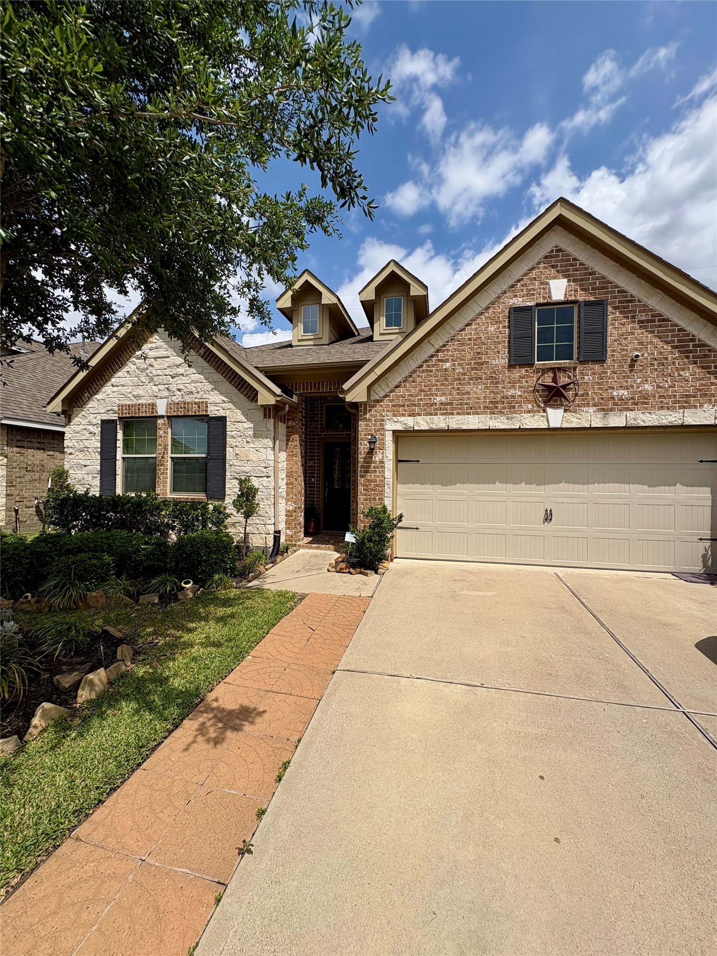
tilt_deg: +2.8
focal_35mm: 14
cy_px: 478
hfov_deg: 85.7
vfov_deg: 102.1
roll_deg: -0.5
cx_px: 358
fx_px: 387
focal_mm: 2.22
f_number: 2.2
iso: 50
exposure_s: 1/3106
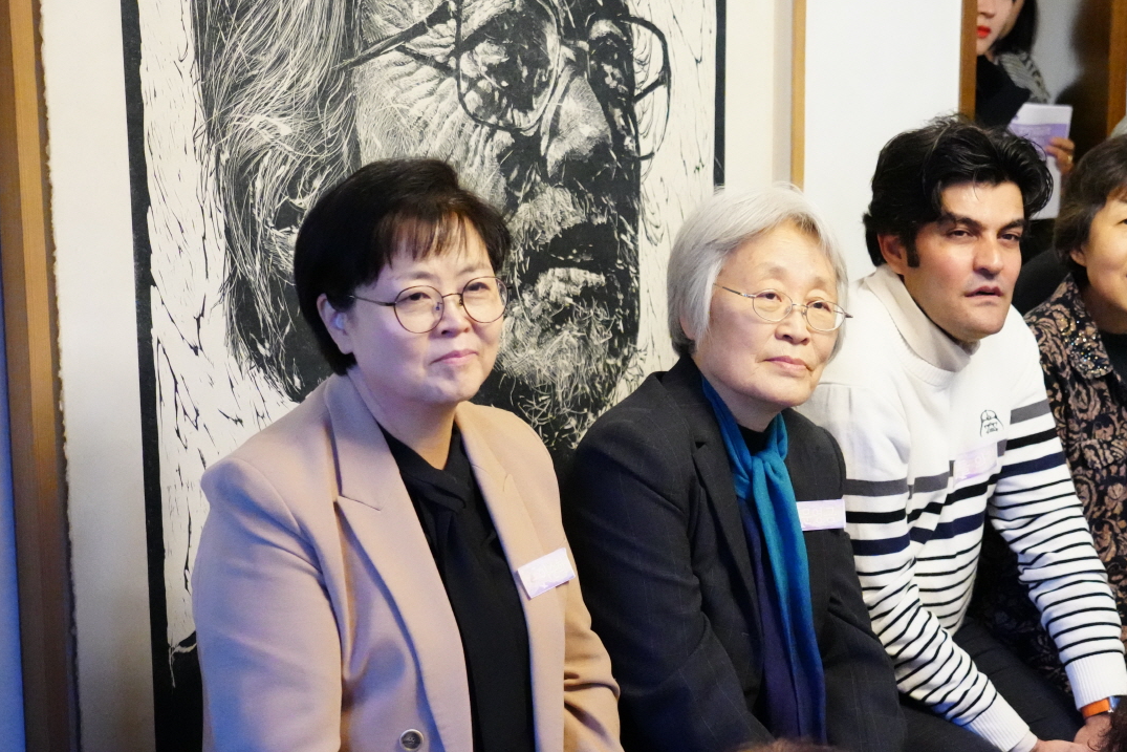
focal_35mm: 77
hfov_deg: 25.8
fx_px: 2411
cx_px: 920
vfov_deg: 17.6
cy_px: 598
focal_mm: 46
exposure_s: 1/160
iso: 16000
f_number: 4
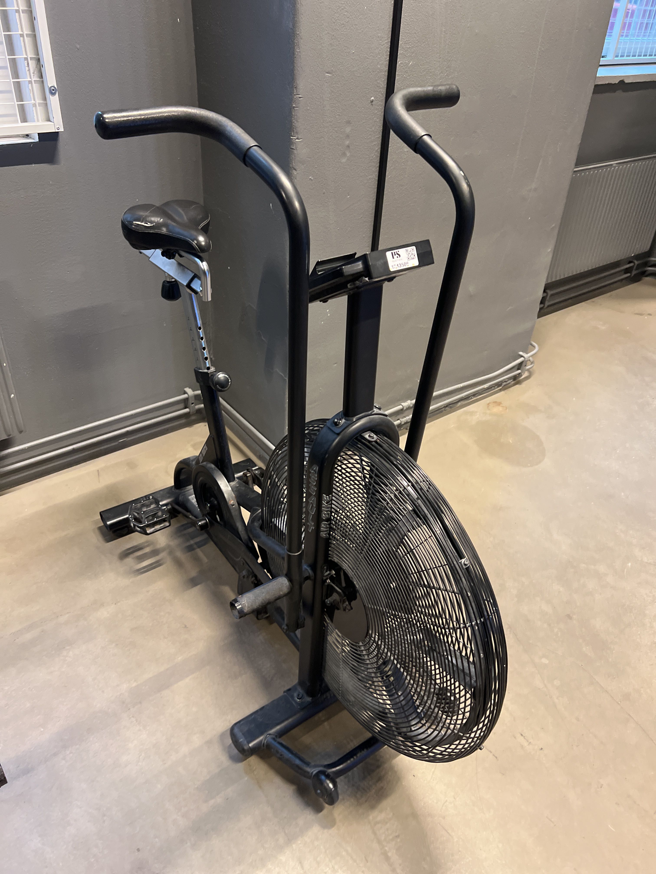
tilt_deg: -33.5
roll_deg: -4.0
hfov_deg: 53.1
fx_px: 657
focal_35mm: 26
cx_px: 328
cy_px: 437
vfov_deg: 67.3
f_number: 1.5
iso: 320
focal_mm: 5.7
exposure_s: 1/50
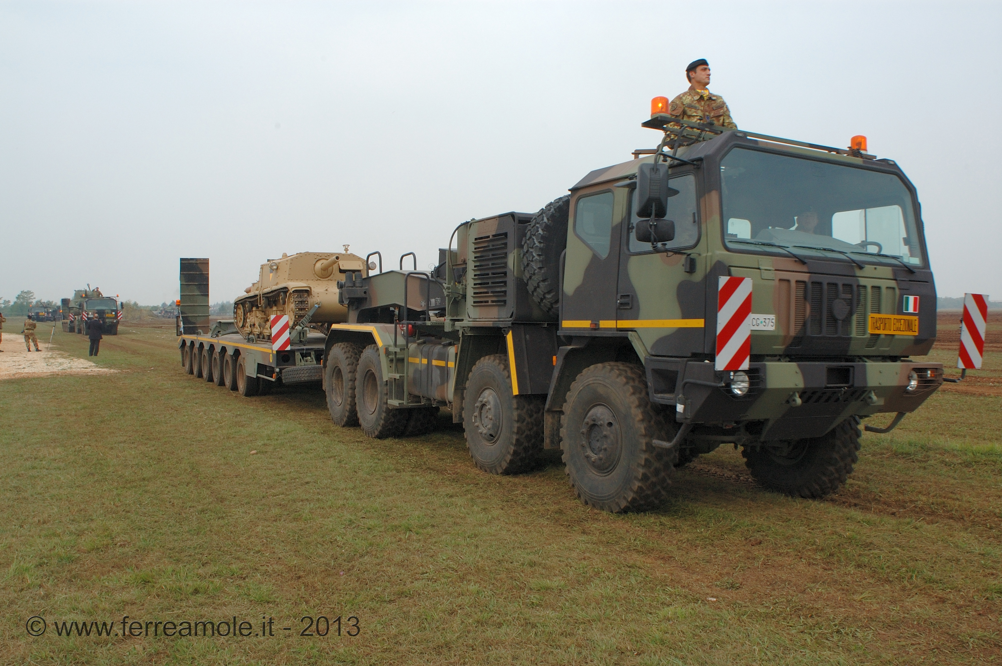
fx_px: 834
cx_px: 501
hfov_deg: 62.0
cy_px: 333
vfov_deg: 43.5
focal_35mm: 30
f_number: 13
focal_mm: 20
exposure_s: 1/125
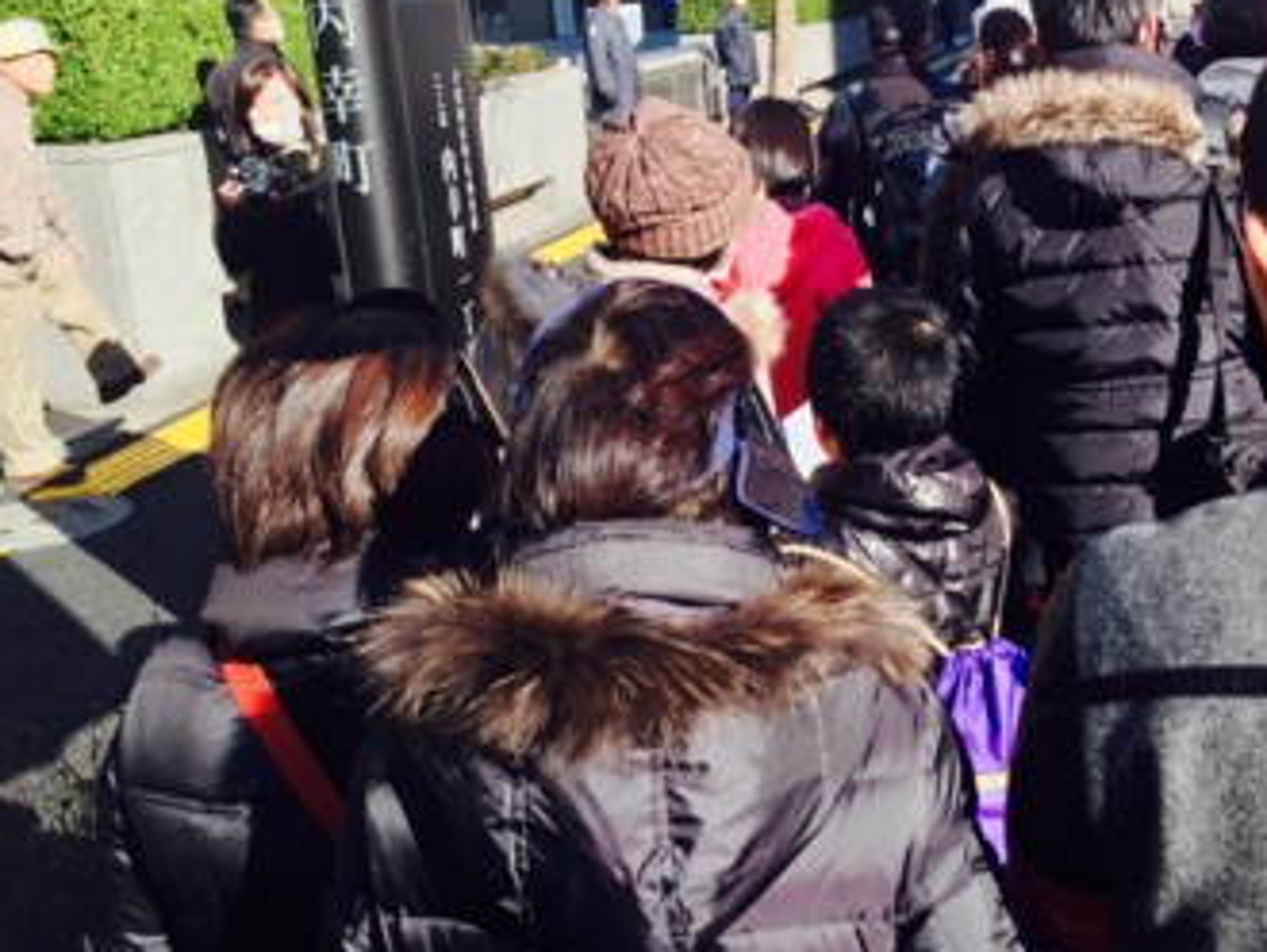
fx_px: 1648
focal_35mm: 45
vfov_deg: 32.1
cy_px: 384
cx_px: 733
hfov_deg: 41.9
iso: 50
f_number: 2.4
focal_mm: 4.12
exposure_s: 1/638
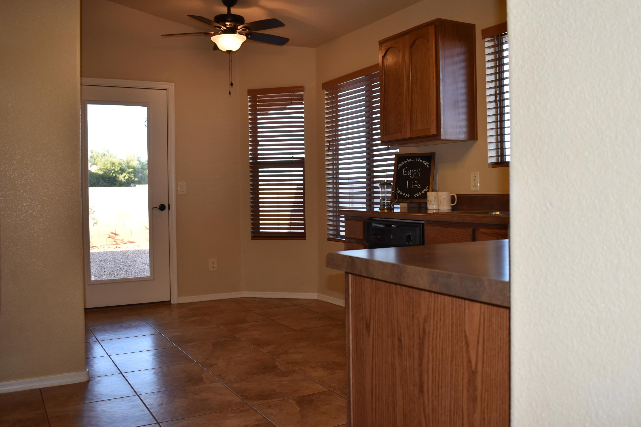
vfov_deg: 39.9
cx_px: 334
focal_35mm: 33
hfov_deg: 57.2
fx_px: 588
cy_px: 194
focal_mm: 20
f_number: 5
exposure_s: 1/200
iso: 400
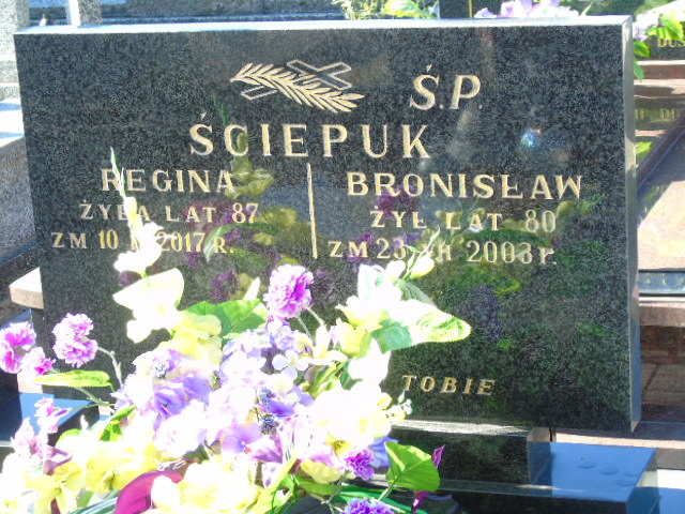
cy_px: 257
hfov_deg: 20.9
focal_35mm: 94
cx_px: 342
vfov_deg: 15.7
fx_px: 1860
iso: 80
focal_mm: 17
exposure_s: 1/60
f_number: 4.3
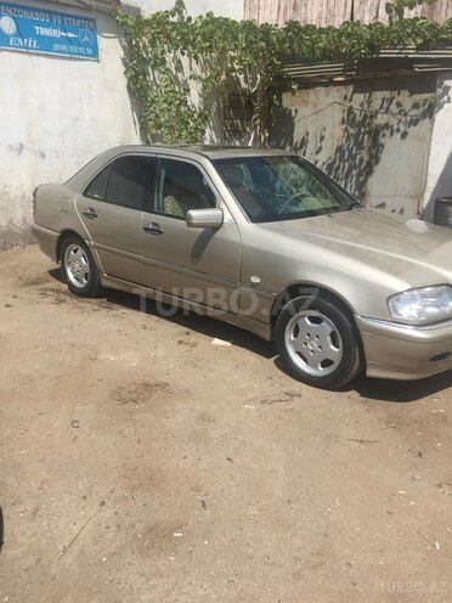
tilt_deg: -20.2
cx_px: 226
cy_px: 302
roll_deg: -0.5
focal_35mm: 29
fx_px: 505
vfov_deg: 61.7
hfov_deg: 48.2
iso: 32
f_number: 2.2
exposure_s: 1/2639
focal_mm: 4.15
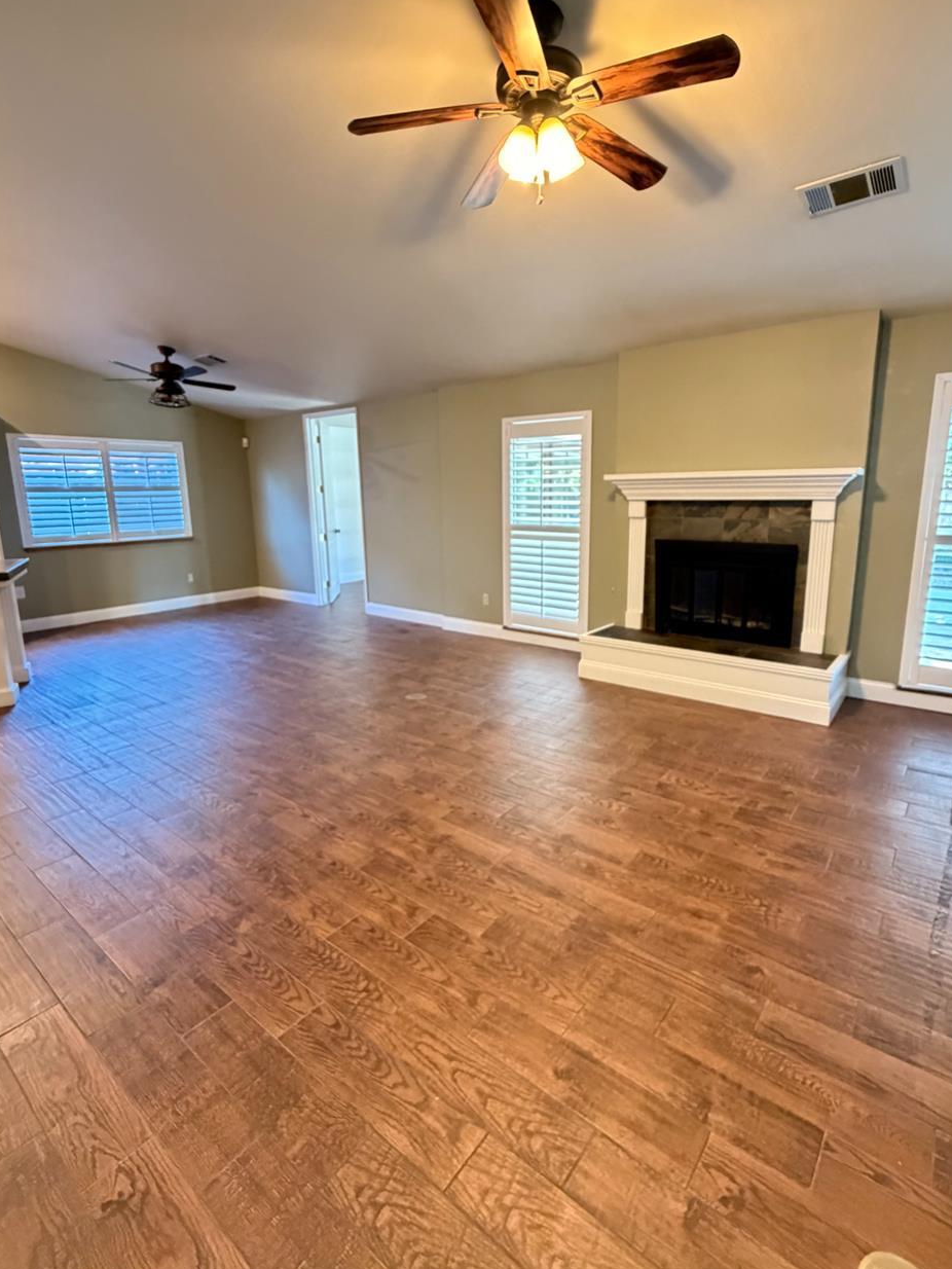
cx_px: 491
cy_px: 614
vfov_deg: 91.0
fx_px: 623
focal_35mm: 17
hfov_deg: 74.7
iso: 1000
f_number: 2.2
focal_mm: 2.22
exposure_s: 1/40
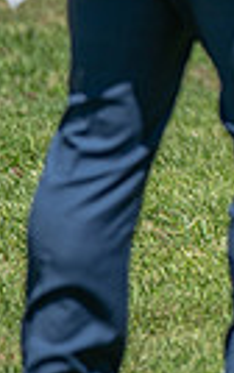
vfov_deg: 3.2
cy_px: -104
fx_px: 6740
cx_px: 671
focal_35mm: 662
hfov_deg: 2.0
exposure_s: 1/1000
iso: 125
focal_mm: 150
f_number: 4
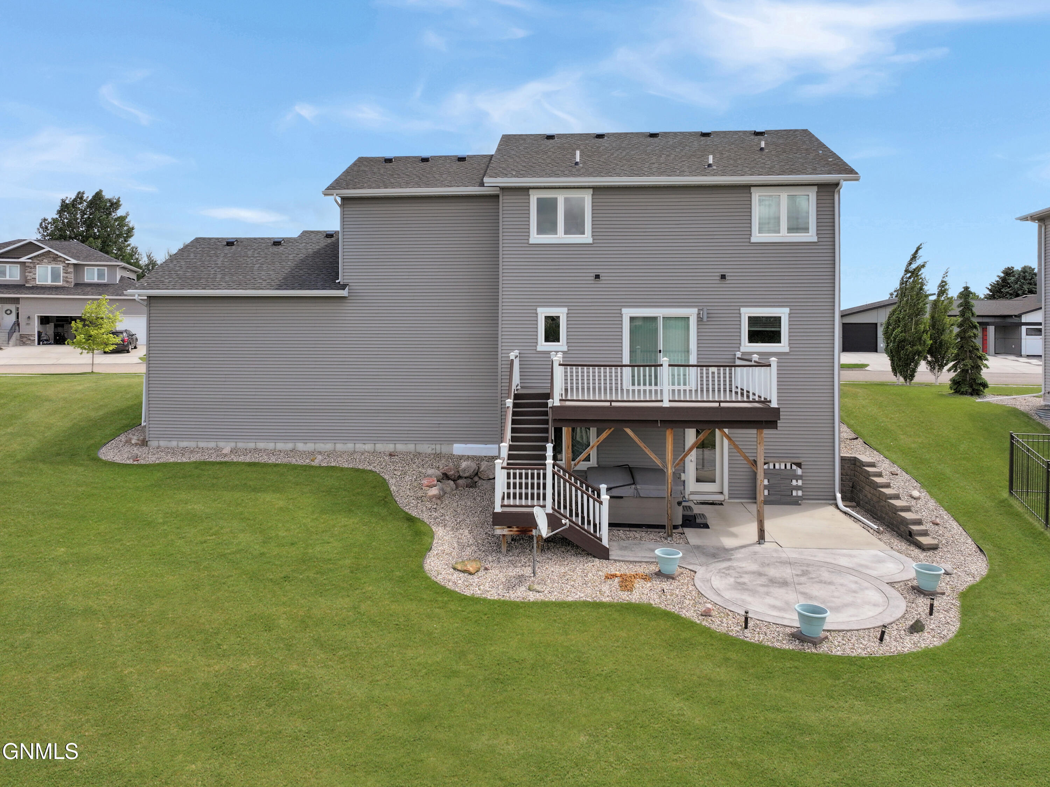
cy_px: 394
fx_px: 728
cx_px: 525
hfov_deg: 71.6
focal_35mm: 24
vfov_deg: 56.8
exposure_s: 1/400
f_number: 2.8
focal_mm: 12.29
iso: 220
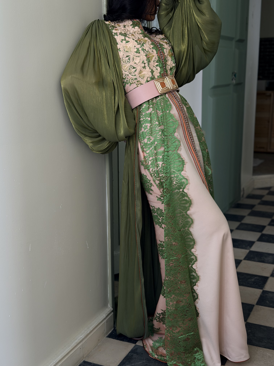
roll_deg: +0.5
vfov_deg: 39.7
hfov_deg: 30.3
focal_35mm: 48
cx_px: 137
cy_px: 183
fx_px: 507
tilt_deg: -12.9
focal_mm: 6.76
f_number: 1.78
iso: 50
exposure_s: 1/121
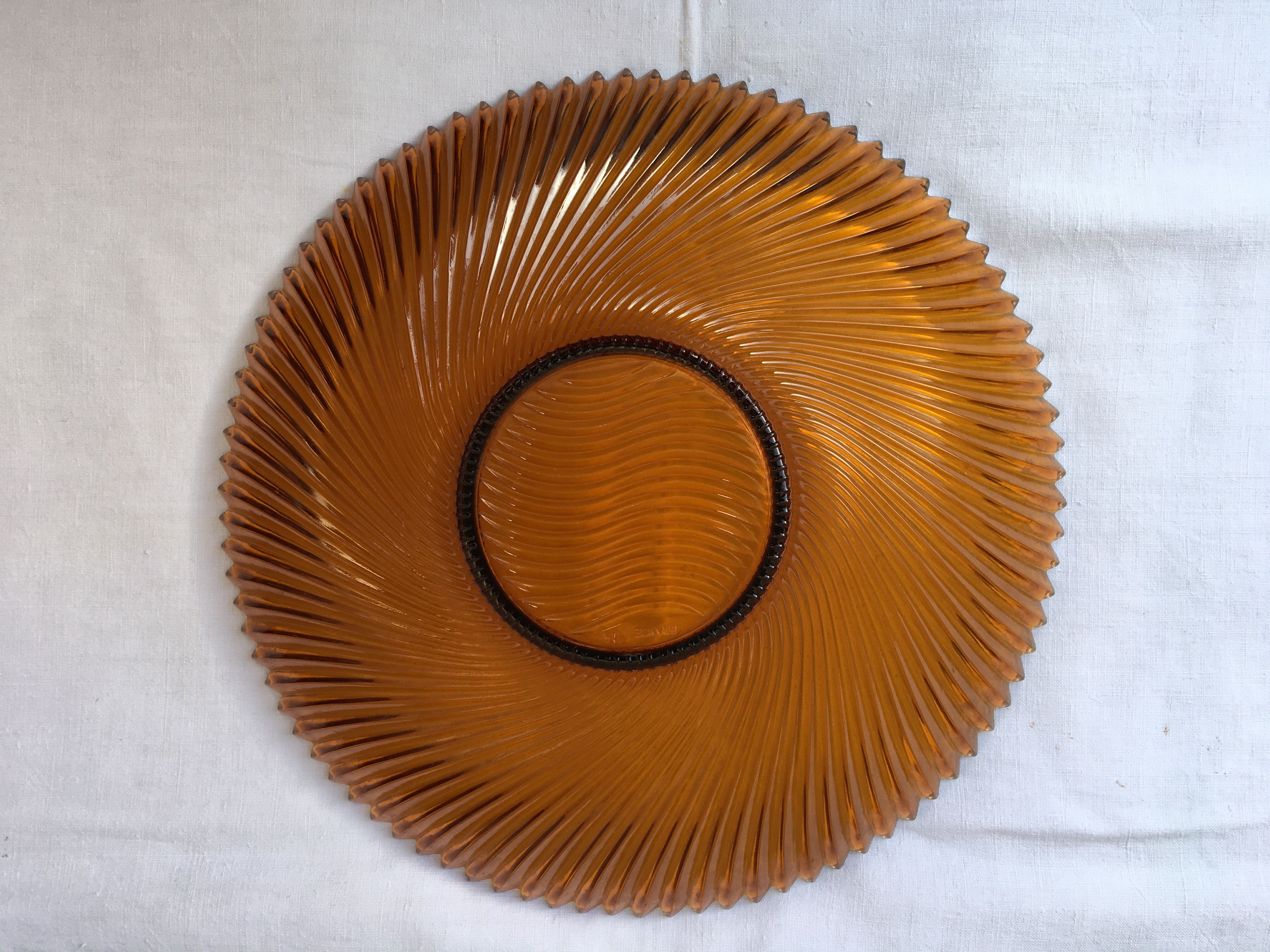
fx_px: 1064
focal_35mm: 29
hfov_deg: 61.7
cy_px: 476
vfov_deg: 48.2
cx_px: 635
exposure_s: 1/195
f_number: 2.2
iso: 25
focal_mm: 4.15
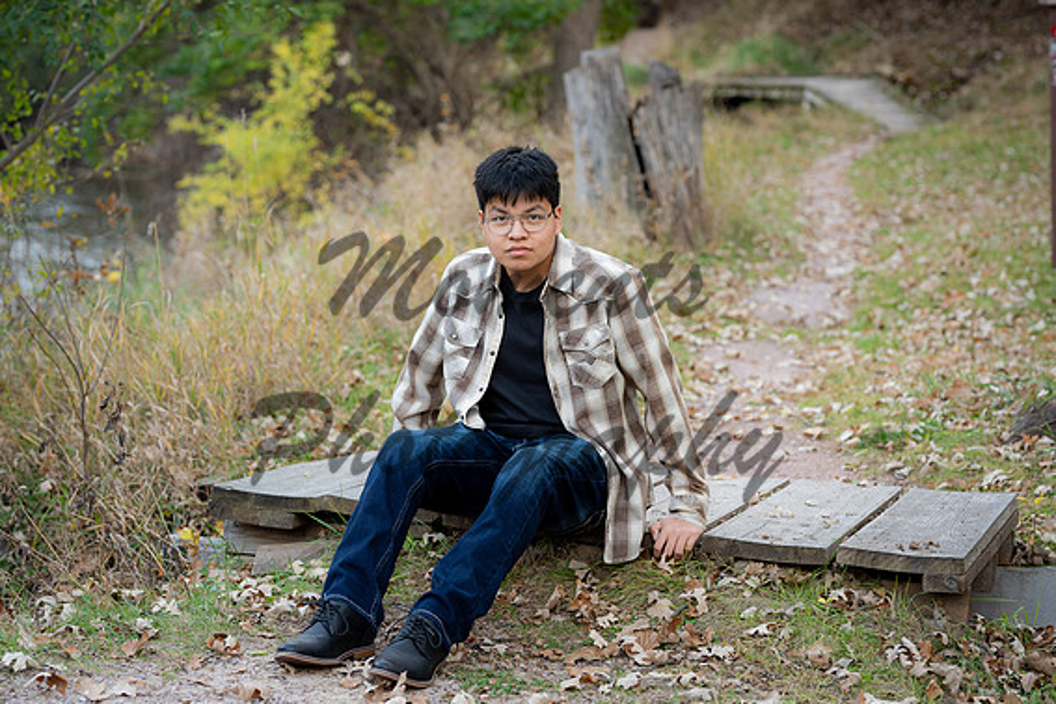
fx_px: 2552
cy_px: 359
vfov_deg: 15.7
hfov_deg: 23.4
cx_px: 520
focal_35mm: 87
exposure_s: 1/125
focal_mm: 85
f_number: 3.5
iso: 200
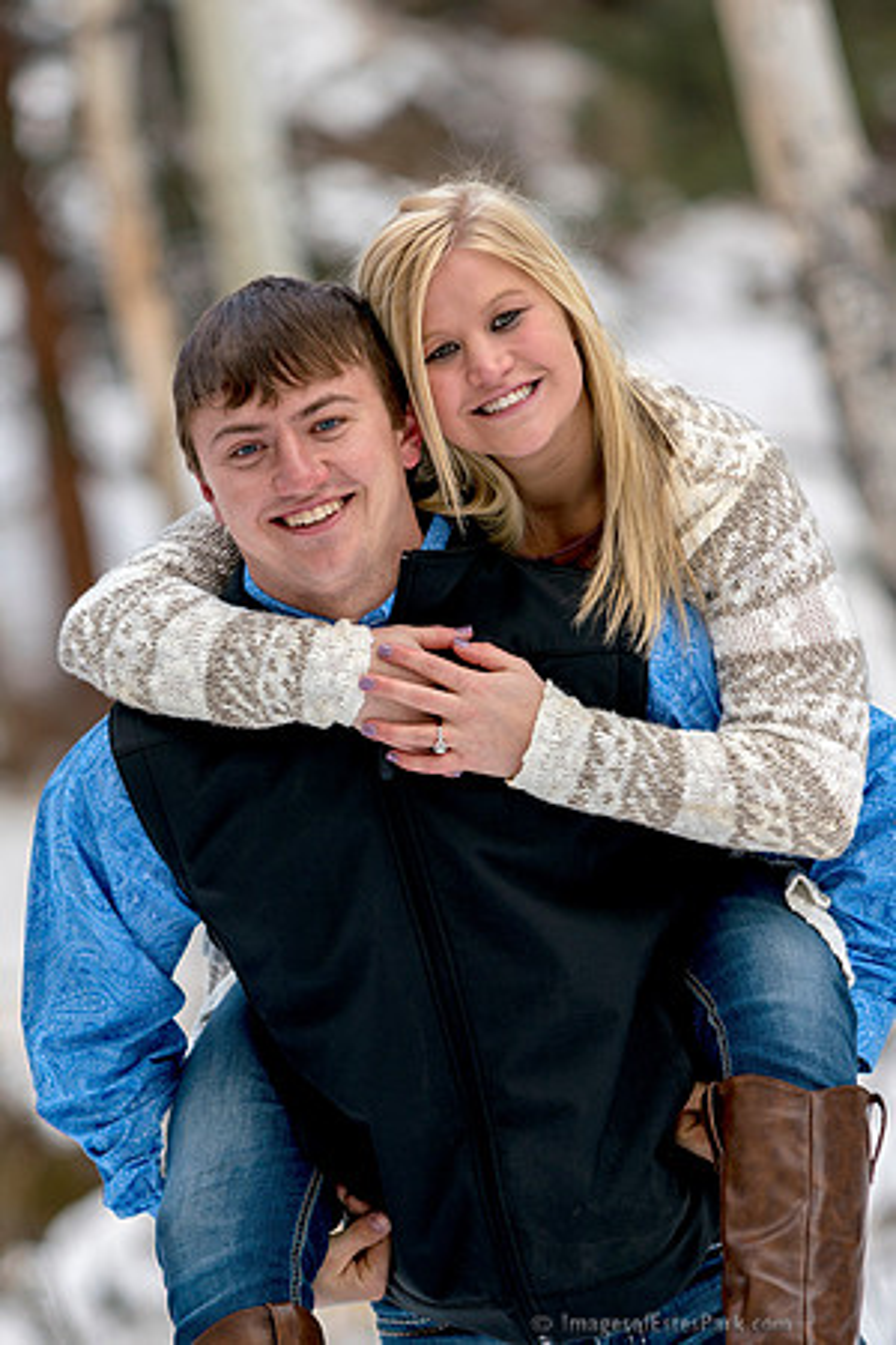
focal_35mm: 200
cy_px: 672
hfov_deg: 6.9
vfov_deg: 10.3
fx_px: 7466
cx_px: 448
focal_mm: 200
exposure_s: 1/200
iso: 250
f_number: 3.5
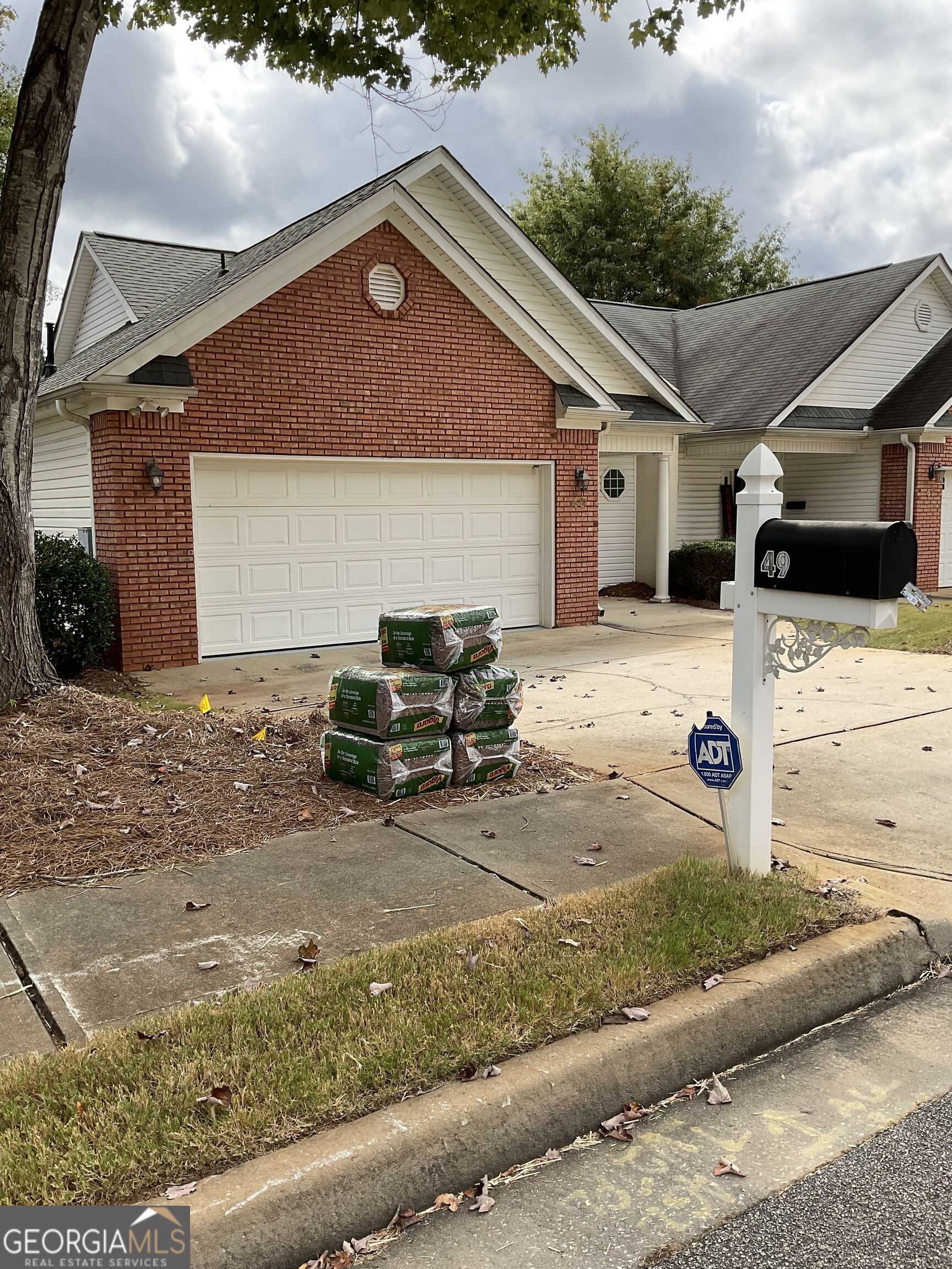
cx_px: 476
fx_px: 1063
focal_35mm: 29
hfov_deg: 48.2
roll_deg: +0.3
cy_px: 634
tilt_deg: -7.9
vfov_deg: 61.7
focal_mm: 3
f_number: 1.8
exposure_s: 1/944
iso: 16
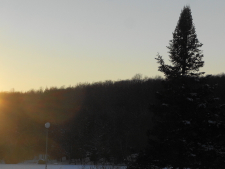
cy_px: 187
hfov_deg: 13.2
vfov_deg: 10.0
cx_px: -24
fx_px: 952
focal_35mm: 146
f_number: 8
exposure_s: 1/320
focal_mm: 35
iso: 100
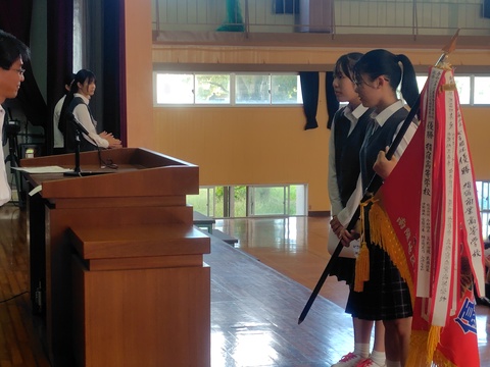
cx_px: 245
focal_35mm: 23
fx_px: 326
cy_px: 184
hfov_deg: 73.9
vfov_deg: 58.9
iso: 153
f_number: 1.9
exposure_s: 1/120
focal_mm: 5.6
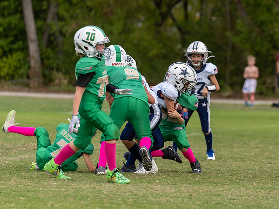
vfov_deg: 5.1
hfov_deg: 6.7
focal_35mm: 294
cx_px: 192
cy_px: 83
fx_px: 2370
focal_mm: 200
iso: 250
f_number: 3.5
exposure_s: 1/1250
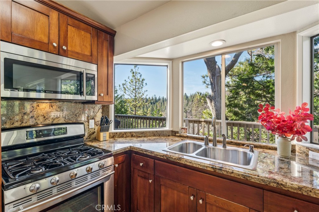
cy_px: 106
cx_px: 160
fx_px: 144
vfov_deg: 72.7
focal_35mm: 16
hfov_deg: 95.7
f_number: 13
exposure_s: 1/8
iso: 100
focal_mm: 16.3
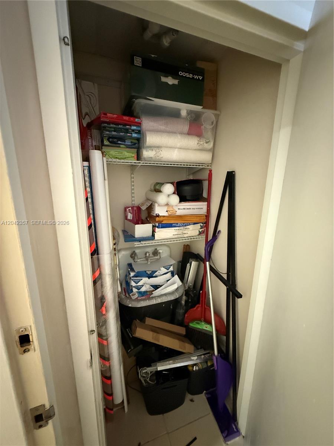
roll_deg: -0.5
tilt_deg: -11.9
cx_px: 167
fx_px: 180
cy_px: 223
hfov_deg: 85.7
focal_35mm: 14
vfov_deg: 102.1
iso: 1250
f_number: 2.2
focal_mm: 2.22
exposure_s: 1/30
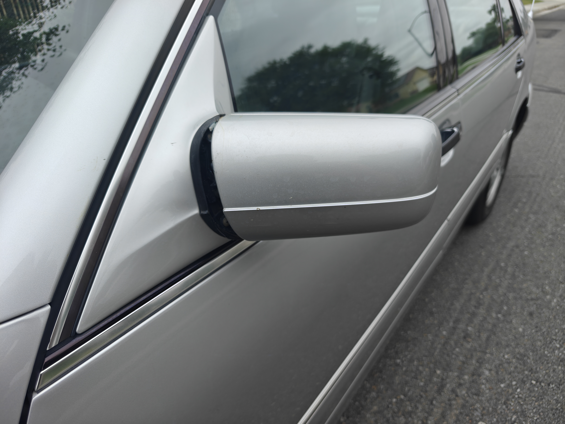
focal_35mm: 23
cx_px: 282
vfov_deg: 58.9
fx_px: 375
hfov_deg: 73.9
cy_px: 212
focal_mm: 6.06
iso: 50
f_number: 1.6
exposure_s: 1/1590
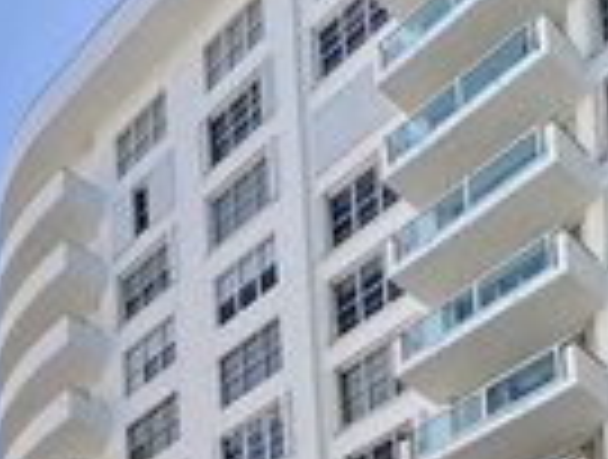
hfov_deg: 28.7
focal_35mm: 64
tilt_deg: +7.7
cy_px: 1040
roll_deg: +2.0
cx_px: 34
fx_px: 1127
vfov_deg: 15.4
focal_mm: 1.57
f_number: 1.8
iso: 32
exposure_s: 1/1155
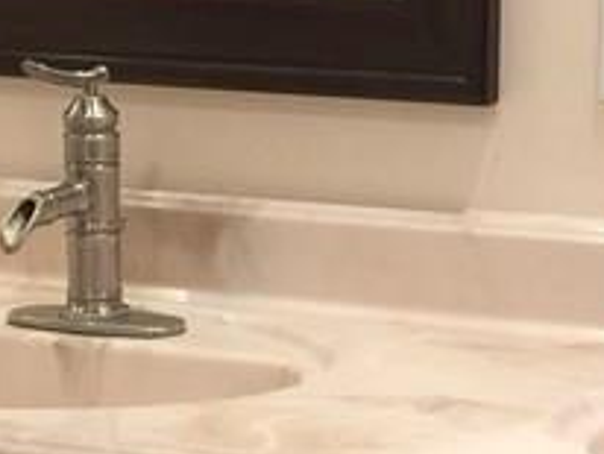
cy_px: 161
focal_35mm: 144
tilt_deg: -5.0
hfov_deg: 13.6
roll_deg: -0.8
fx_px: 2516
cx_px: 457
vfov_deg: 10.3
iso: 64
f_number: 2.2
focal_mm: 4.15
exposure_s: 1/15
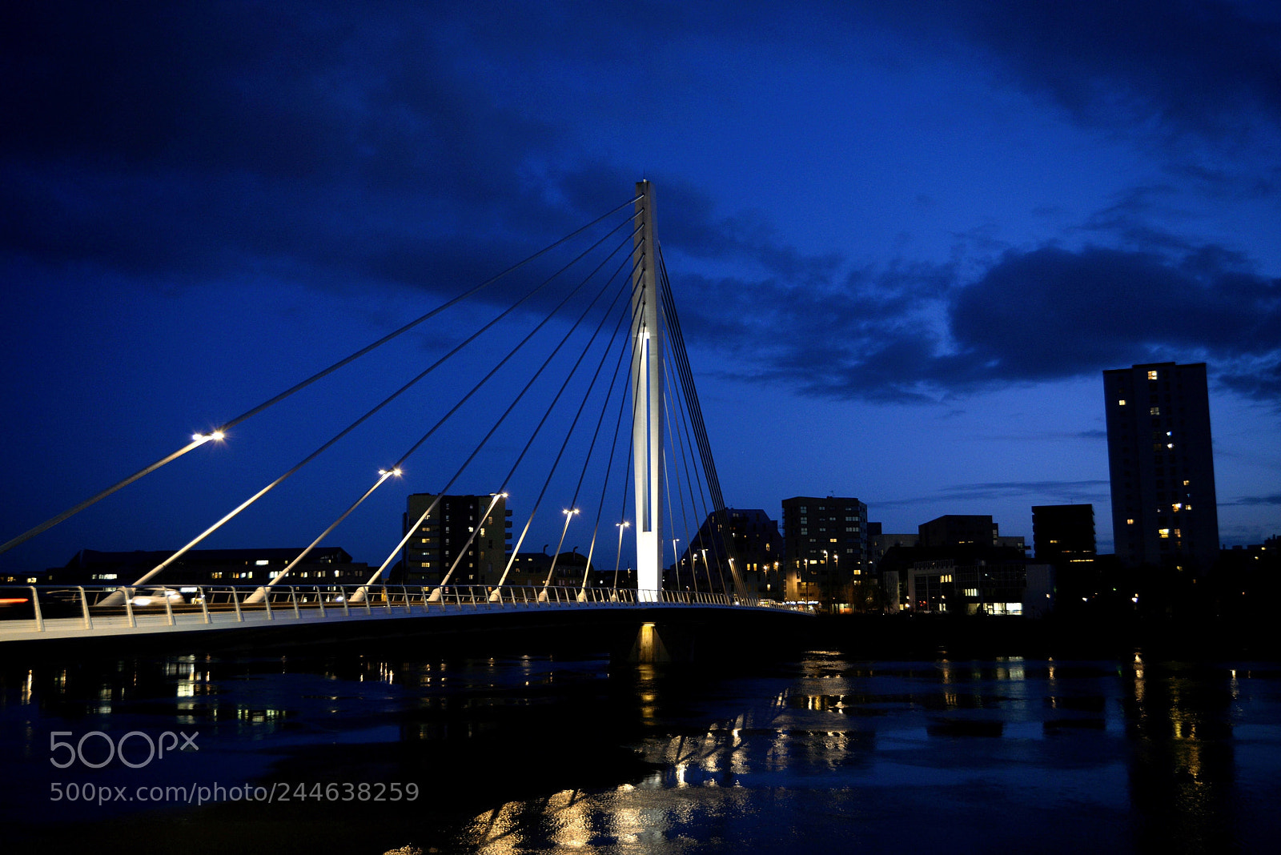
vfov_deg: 38.9
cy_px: 428
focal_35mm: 34
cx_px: 640
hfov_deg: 55.8
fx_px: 1210
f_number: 5.6
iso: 1600
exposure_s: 1/8
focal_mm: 34
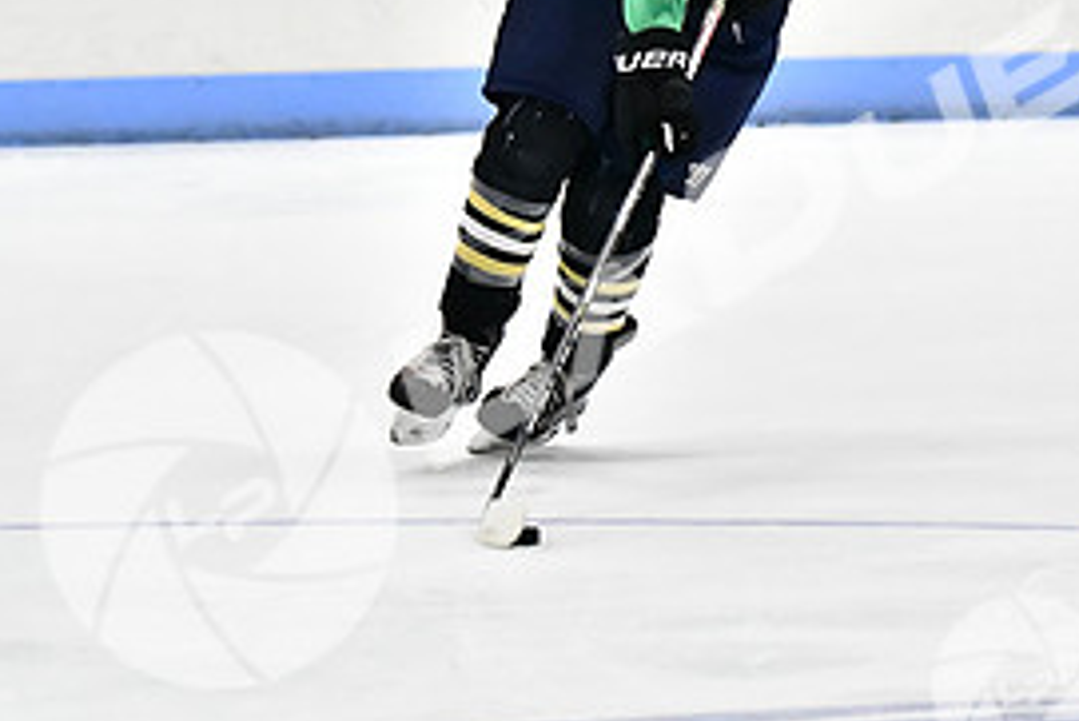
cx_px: 924
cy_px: 102
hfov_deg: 5.5
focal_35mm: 373
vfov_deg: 3.7
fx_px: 11185
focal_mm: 116
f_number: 2.8
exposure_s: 1/1600
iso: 8000
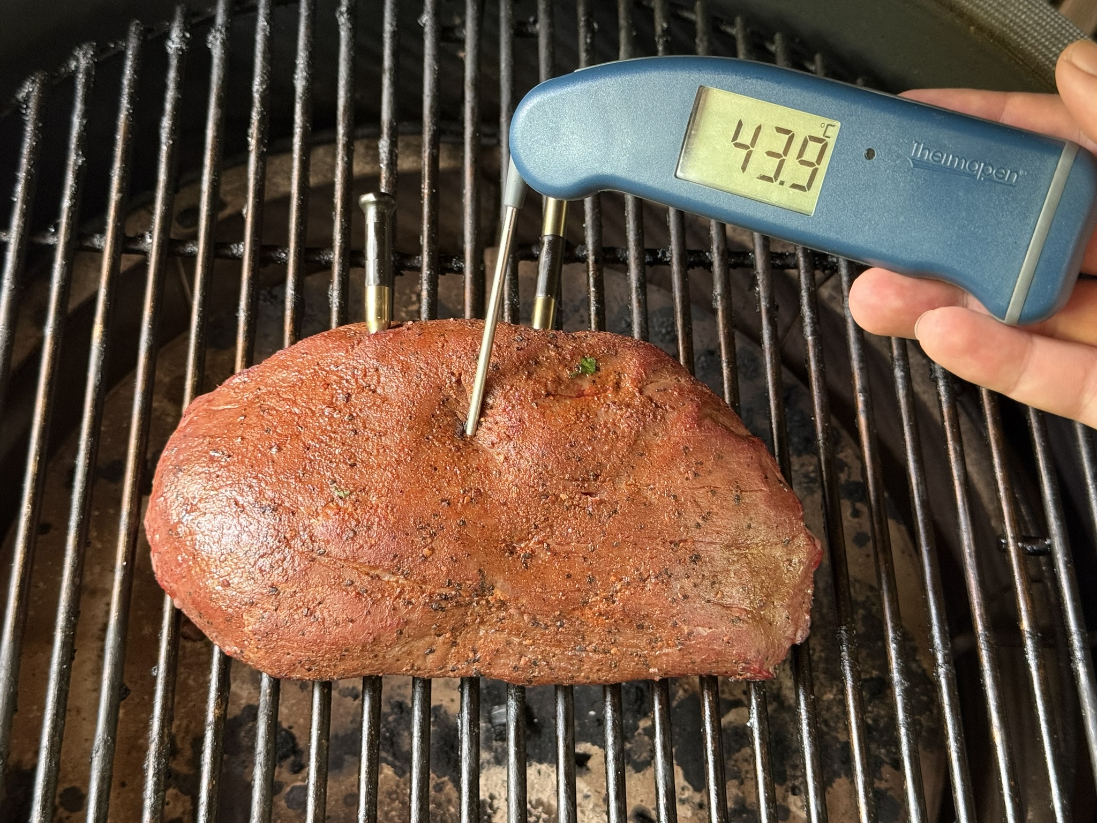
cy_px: 412
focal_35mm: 48
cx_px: 548
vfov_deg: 30.3
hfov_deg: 39.7
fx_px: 1521
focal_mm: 6.76
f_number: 1.78
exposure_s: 1/41
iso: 250
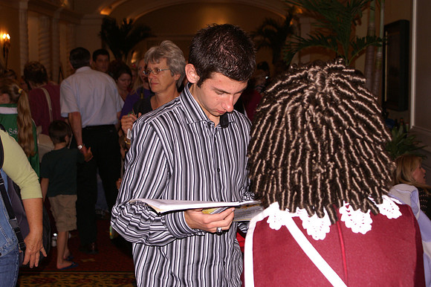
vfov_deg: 20.1
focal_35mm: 68
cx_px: 216
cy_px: 144
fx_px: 808
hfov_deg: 29.9
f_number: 5.6
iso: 400
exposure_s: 1/80
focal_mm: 45
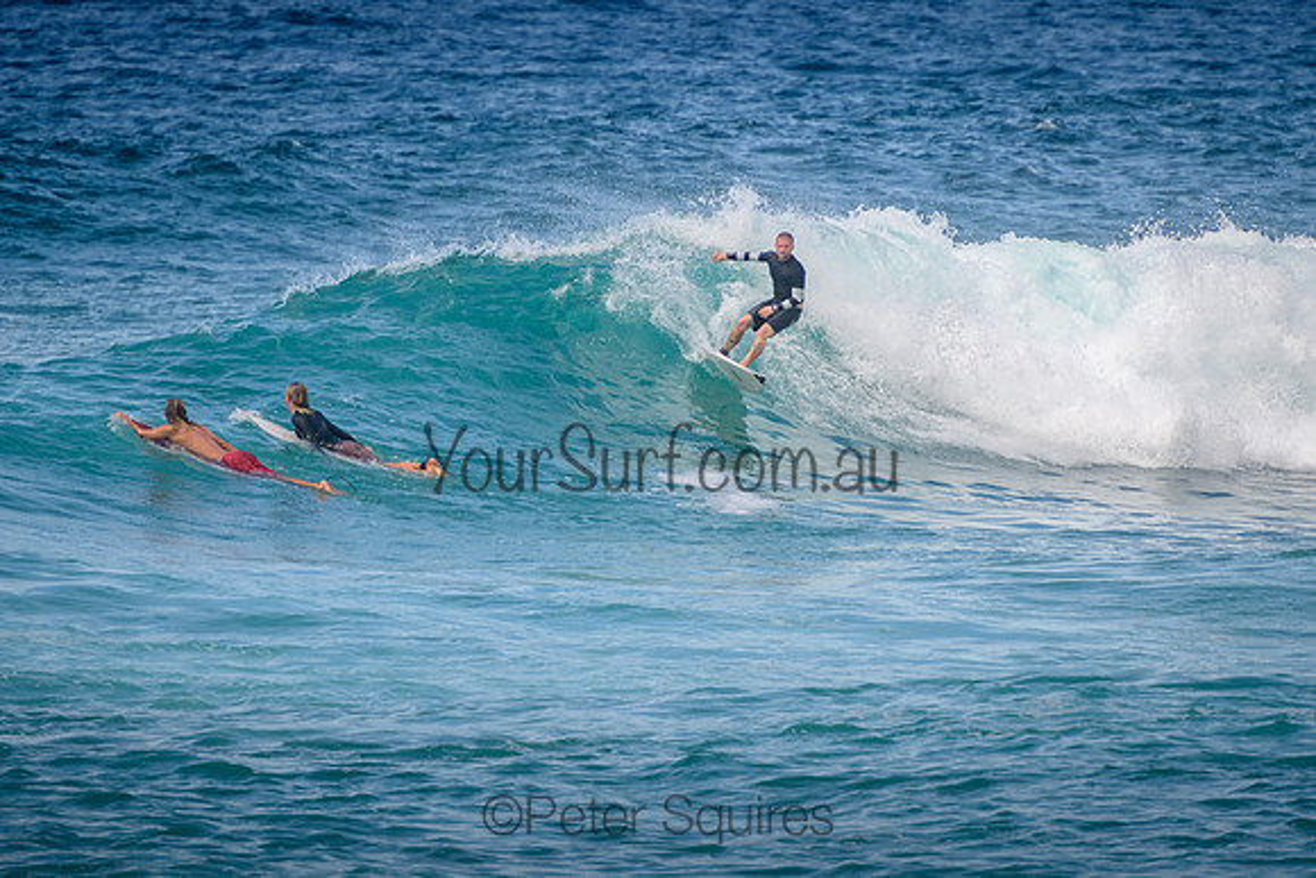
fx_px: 20085
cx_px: 821
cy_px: 314
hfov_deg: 3.8
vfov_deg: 2.5
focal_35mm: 549
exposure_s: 1/2000
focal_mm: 400
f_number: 5.6
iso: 320
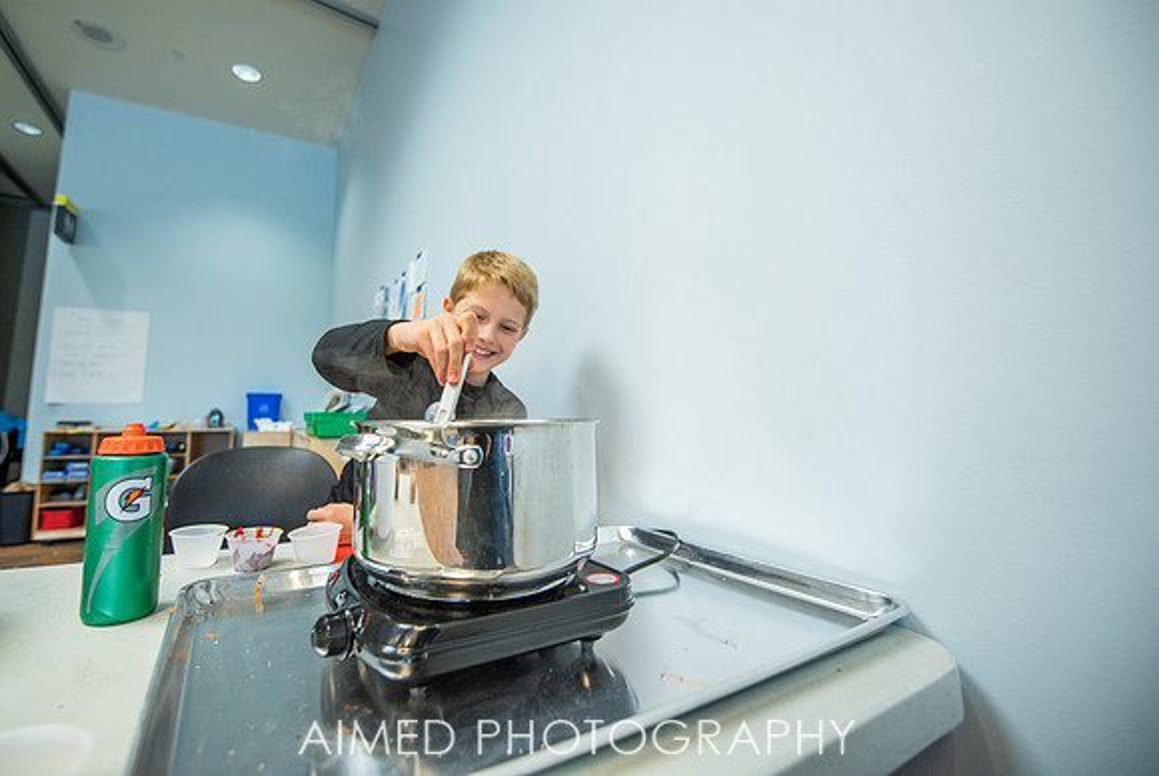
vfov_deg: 75.4
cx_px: 517
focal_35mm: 16
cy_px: 347
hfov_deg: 98.1
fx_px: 500
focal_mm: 14
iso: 800
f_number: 2.8
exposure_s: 1/200
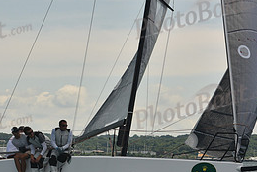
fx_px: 1115
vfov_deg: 8.8
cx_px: 84
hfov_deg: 13.1
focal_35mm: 156
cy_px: 170
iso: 320
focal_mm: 70
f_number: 6.3
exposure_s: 1/1250
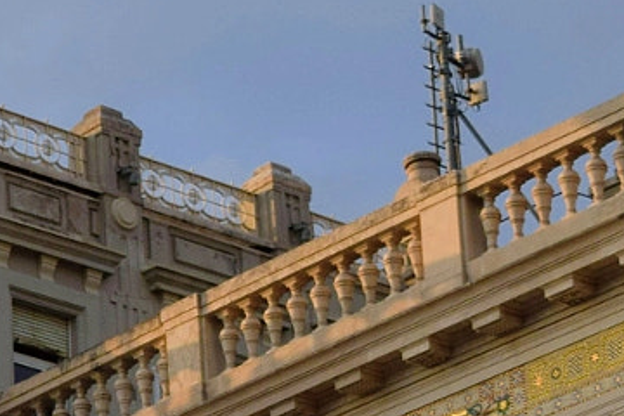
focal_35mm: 253
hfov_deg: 7.8
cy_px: 694
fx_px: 4385
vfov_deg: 5.4
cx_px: -645
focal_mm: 38
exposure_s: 1/250
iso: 400
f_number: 8
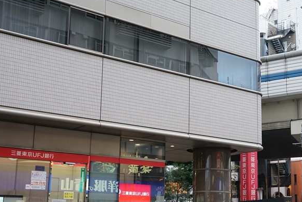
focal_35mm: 58
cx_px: 203
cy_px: 124
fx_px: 487
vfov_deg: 23.4
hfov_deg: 34.1
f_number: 5
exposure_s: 1/60
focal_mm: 28
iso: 1000
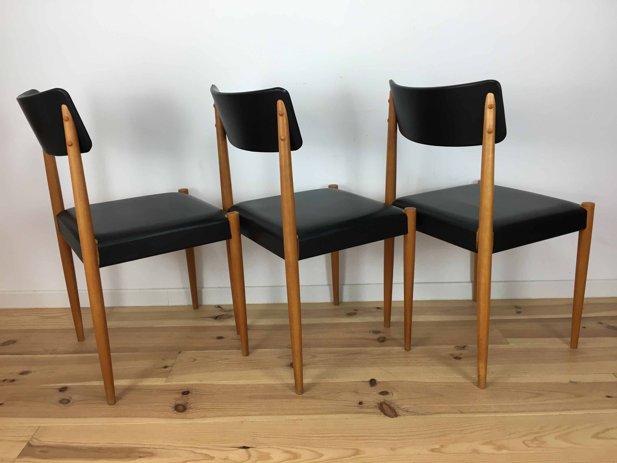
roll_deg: +1.4
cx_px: 308
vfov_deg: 48.2
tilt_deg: -17.2
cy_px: 232
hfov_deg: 61.7
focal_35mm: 29
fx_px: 517
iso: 32
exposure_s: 1/33
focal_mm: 4.15
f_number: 2.2
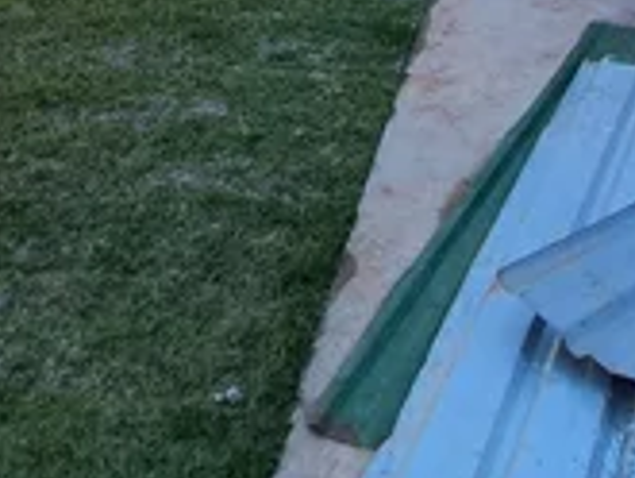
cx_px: 462
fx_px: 1193
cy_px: -372
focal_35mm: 65
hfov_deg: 29.4
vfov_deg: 18.1
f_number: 2.2
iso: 50
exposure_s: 1/644
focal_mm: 1.74
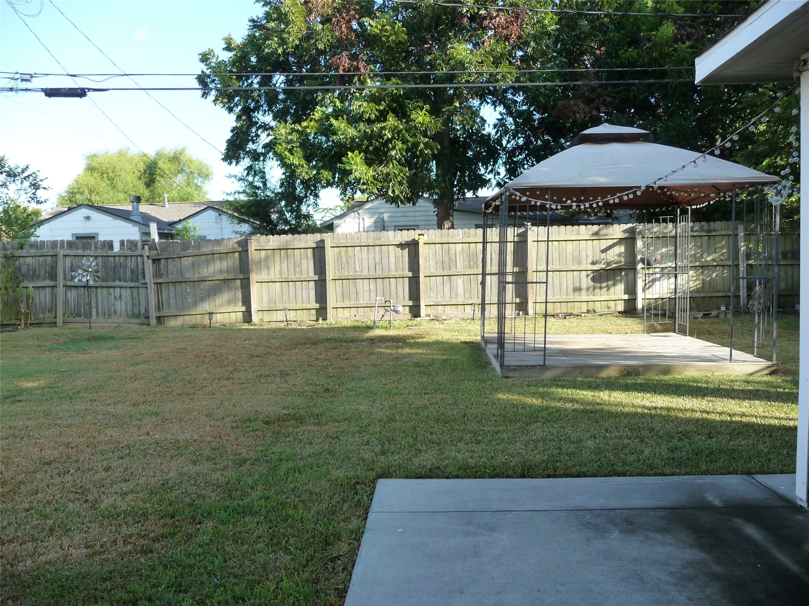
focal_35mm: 28
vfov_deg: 49.7
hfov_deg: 63.4
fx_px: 654
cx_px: 404
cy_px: 303
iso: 160
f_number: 3.3
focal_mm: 4.7
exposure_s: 1/200
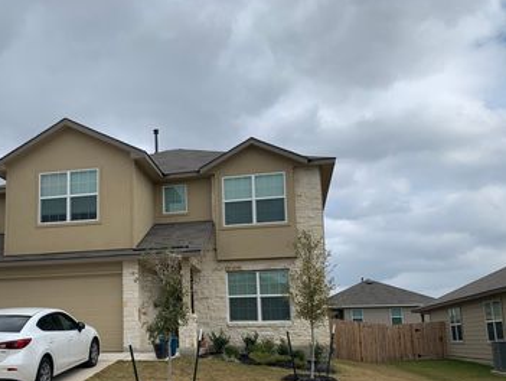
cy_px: 255
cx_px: 147
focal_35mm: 37
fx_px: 541
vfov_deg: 38.3
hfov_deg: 48.7
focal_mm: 4.25
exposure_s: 1/2681
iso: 25
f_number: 1.8
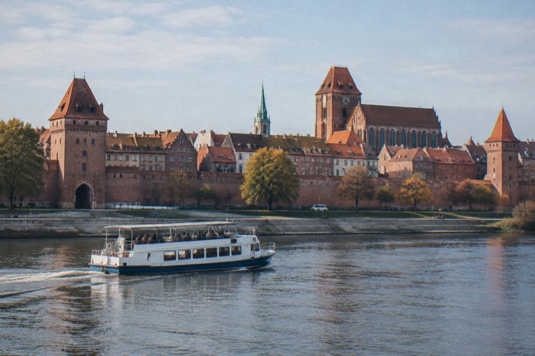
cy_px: 178
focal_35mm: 37
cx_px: 268
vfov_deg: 35.9
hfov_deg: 51.9
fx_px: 550
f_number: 7.1
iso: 100
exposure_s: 1/400
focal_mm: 37
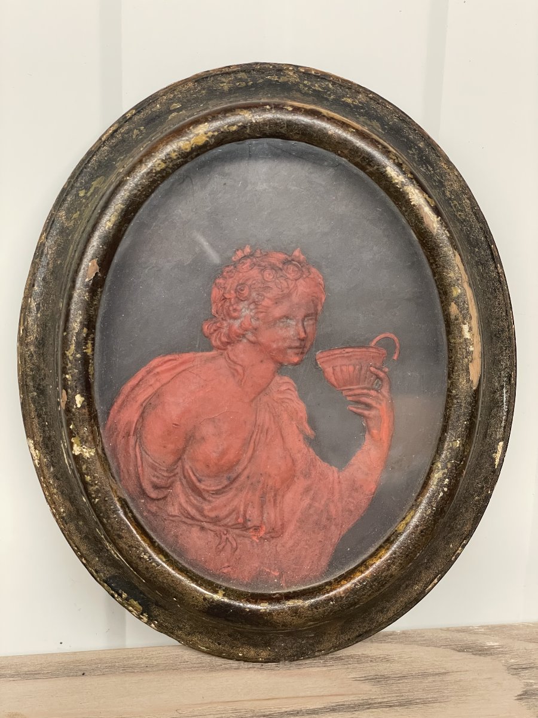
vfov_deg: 36.8
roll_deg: -1.0
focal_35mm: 52
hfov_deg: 28.0
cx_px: 269
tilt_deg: -14.2
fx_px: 1078
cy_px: 359
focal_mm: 6
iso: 400
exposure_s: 1/60
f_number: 2
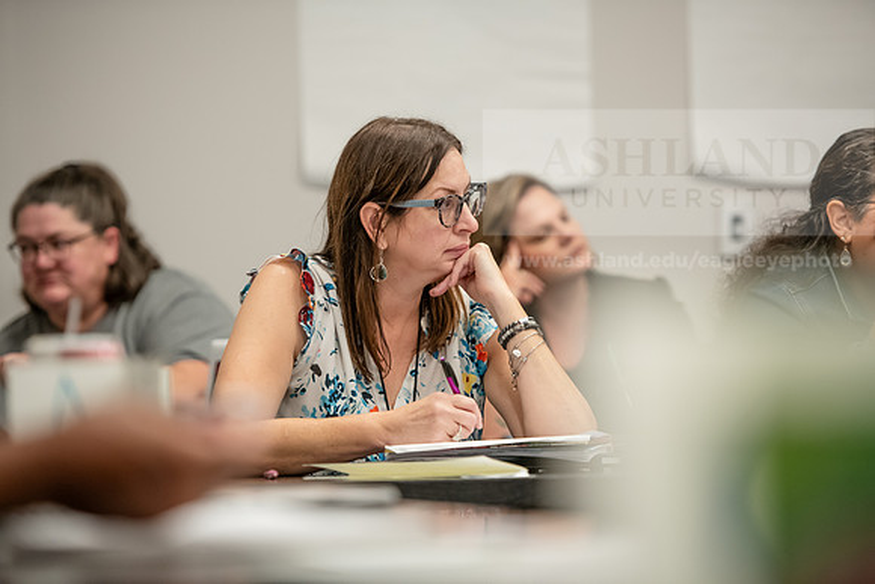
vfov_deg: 8.6
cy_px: 292
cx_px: 438
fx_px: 3890
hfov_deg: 12.8
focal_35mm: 160
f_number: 2.8
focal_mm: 160
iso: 1250
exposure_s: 1/200
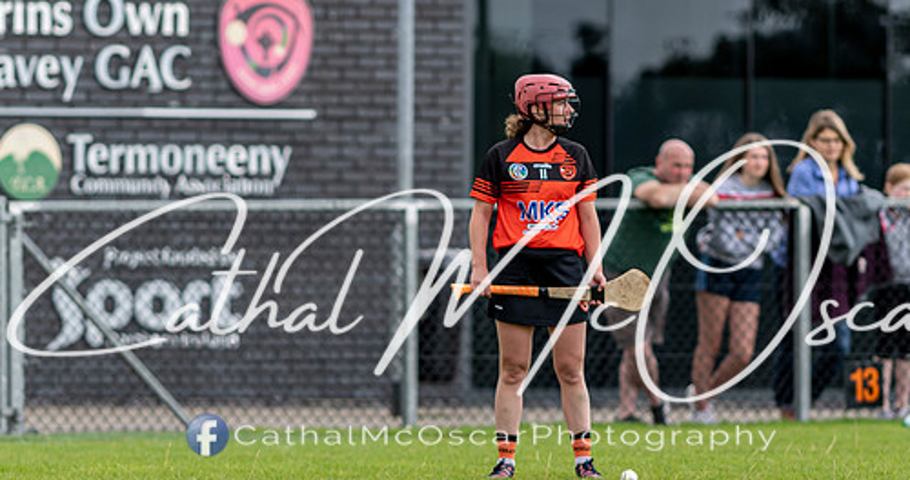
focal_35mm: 796
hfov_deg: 2.8
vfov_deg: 1.5
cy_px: 322
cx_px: 455
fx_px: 18931
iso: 160
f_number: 2.8
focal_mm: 300
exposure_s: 1/1000
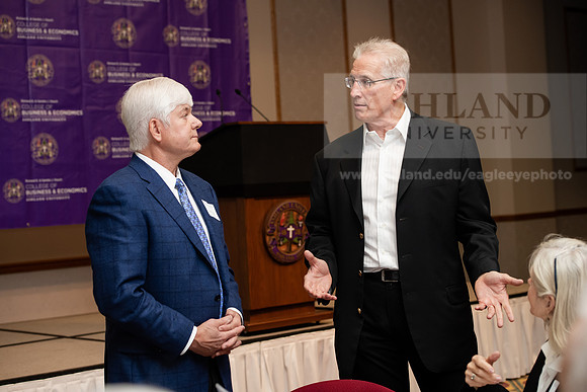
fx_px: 1142
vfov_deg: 19.5
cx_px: 294
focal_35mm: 70
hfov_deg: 28.8
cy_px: 196
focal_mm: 70
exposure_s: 1/200
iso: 1250
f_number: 5
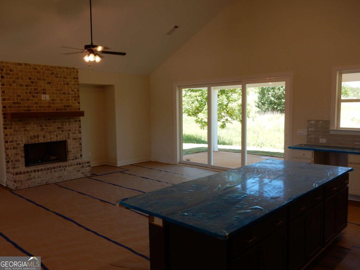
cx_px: 180
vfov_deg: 46.8
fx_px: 312
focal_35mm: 30
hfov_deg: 60.0
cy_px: 135
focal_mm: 5.4
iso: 125
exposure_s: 1/100
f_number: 4
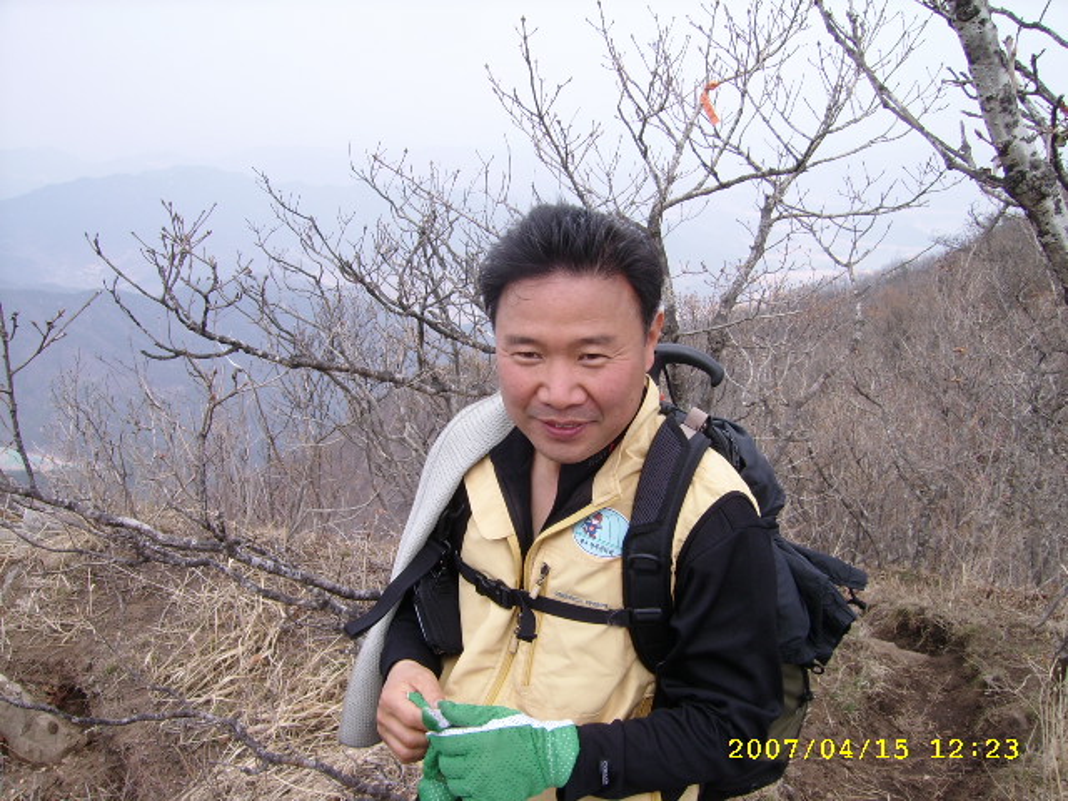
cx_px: 534
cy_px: 400
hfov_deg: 52.6
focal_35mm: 35
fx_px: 1080
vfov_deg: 40.7
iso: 50
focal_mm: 5.95
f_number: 5.8
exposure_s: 1/192
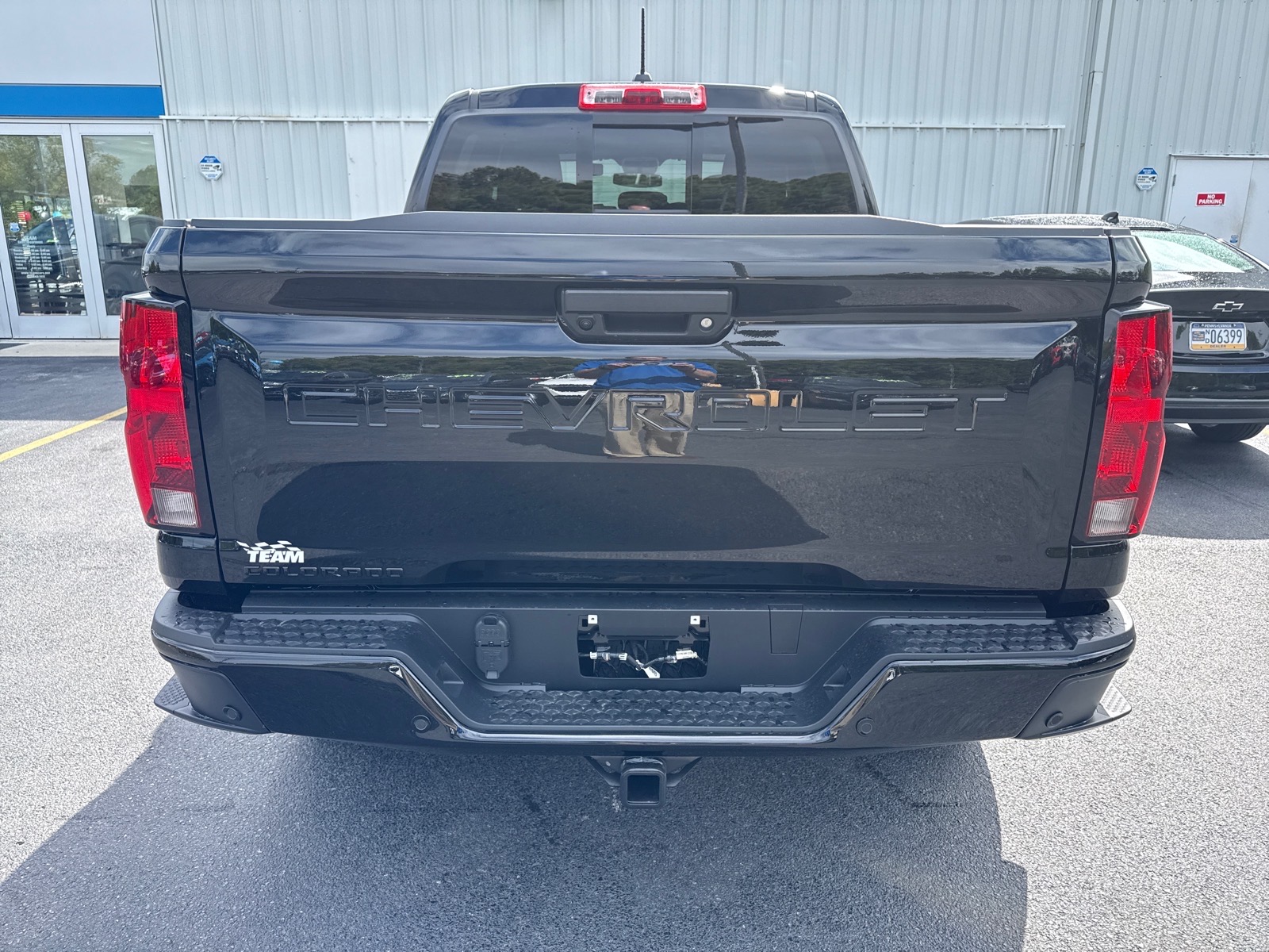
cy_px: 476
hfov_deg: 71.6
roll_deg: -1.2
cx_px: 634
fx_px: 880
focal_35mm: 24
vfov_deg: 56.8
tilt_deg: -15.0
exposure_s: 1/1314
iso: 80
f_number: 1.78
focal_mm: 6.76
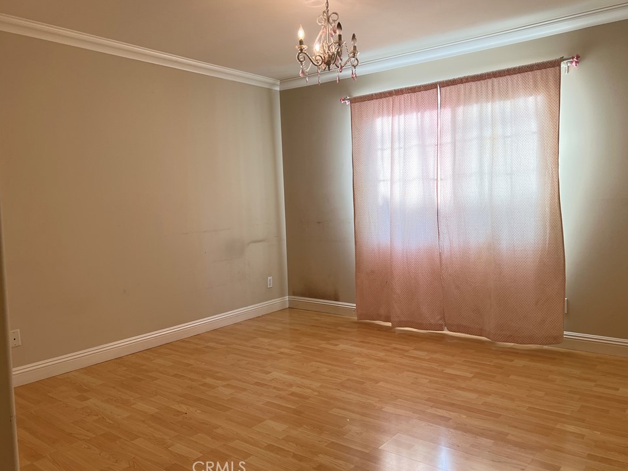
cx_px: 331
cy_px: 223
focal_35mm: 28
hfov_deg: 63.4
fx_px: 508
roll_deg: +1.9
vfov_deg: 49.7
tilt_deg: -4.5
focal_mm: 5.7
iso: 50
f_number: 1.5
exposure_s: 1/132
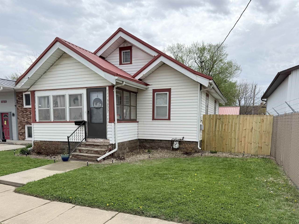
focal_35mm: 24
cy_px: 112
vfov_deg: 56.8
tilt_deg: +2.0
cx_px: 150
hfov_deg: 71.6
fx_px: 207
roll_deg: -0.6
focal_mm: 6.76
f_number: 1.78
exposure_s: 1/6173
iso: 80
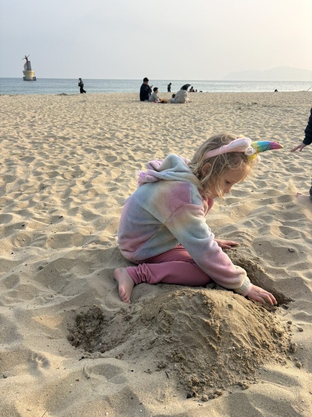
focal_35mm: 26
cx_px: 156
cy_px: 208
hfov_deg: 53.1
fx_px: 312
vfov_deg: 67.3
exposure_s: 1/1799
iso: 50
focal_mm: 5.96
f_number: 1.6
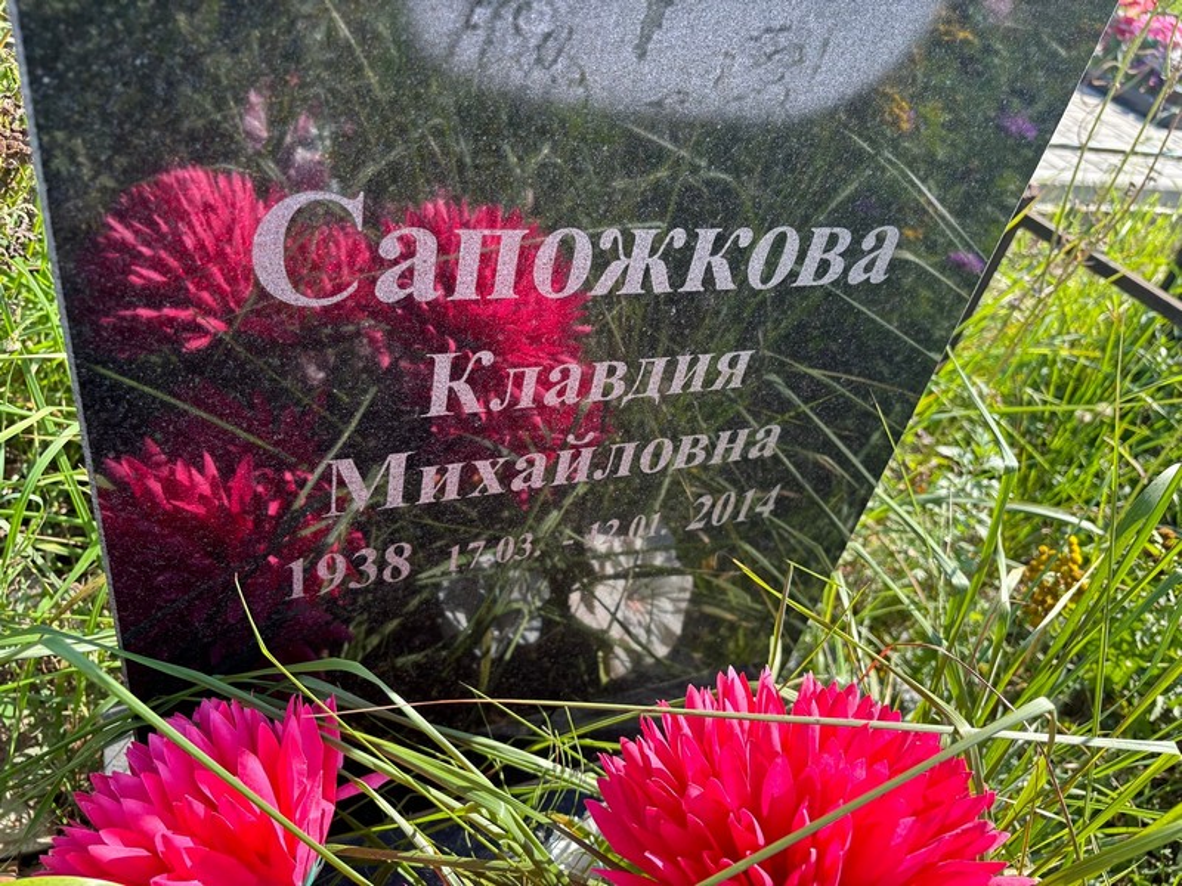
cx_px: 591
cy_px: 443
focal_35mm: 26
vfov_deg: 53.1
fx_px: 888
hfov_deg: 67.3
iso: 50
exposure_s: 1/396
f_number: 1.6
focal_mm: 5.96
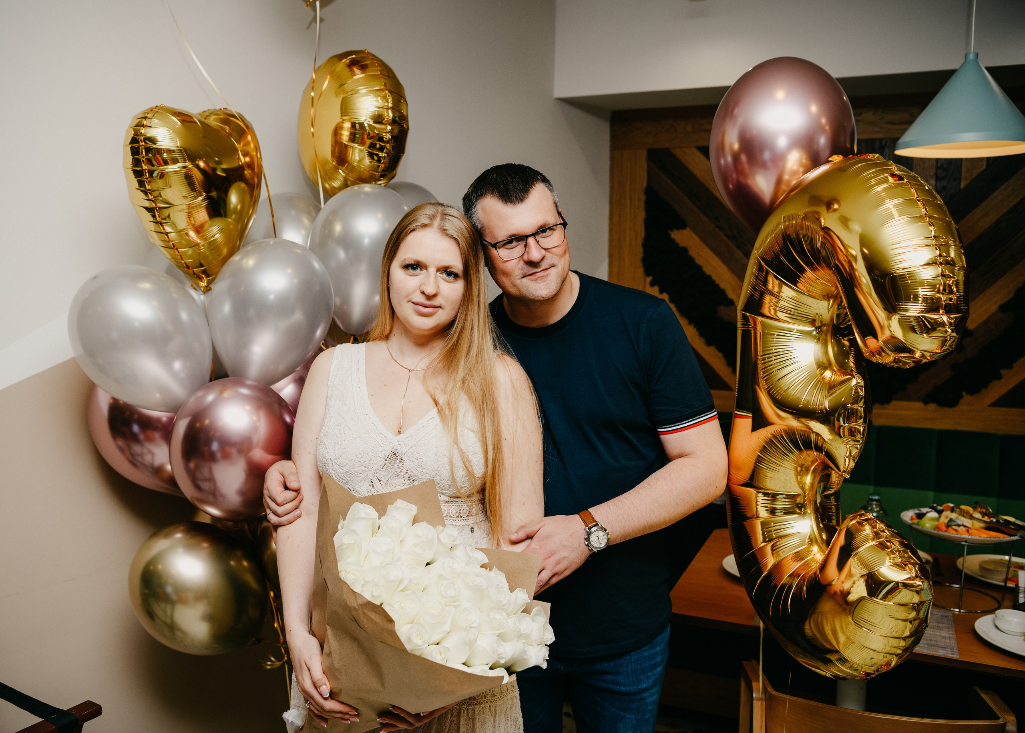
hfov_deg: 56.9
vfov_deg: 42.5
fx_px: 943
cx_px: 459
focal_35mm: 32
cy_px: 356
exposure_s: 1/160
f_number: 3.5
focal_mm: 30
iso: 250
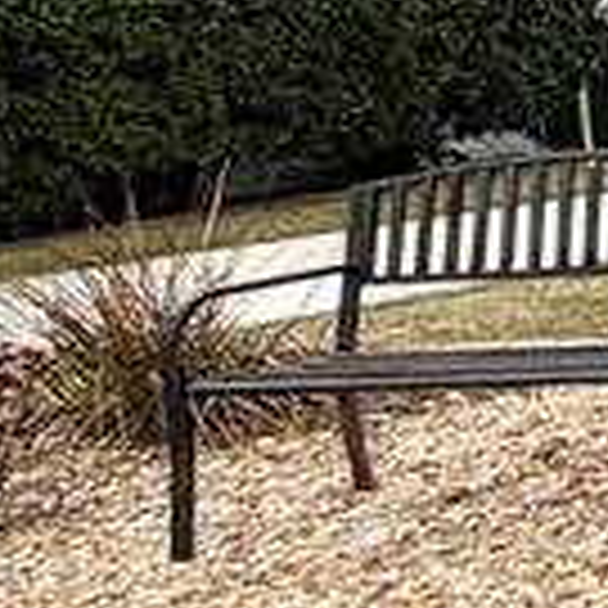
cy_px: 32
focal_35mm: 94
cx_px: 1964
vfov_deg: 18.1
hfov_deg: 10.5
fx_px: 1868
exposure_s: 1/1145
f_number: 2.2
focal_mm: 2.22
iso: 20
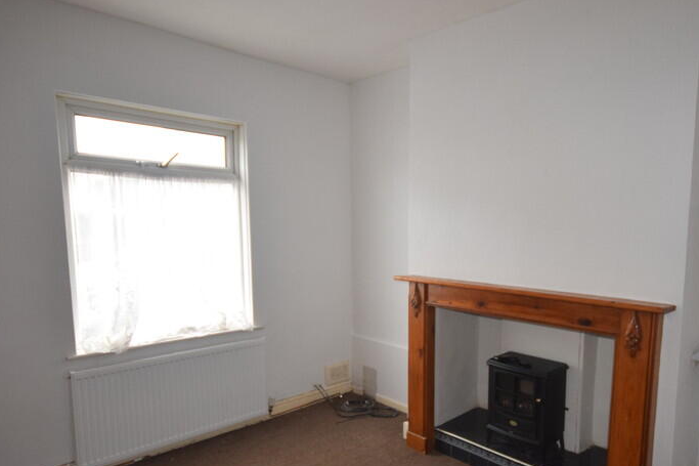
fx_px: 480
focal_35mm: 25
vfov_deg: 51.4
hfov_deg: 71.1
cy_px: 281
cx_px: 431
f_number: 5
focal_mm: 11
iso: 800
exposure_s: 1/100
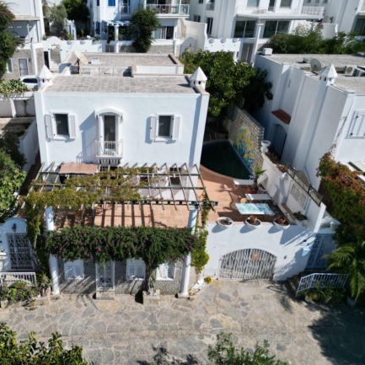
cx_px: 122
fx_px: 346
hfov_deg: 54.5
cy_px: 179
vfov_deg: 55.6
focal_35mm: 29
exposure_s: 1/6000
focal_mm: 6.72
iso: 150
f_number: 1.7
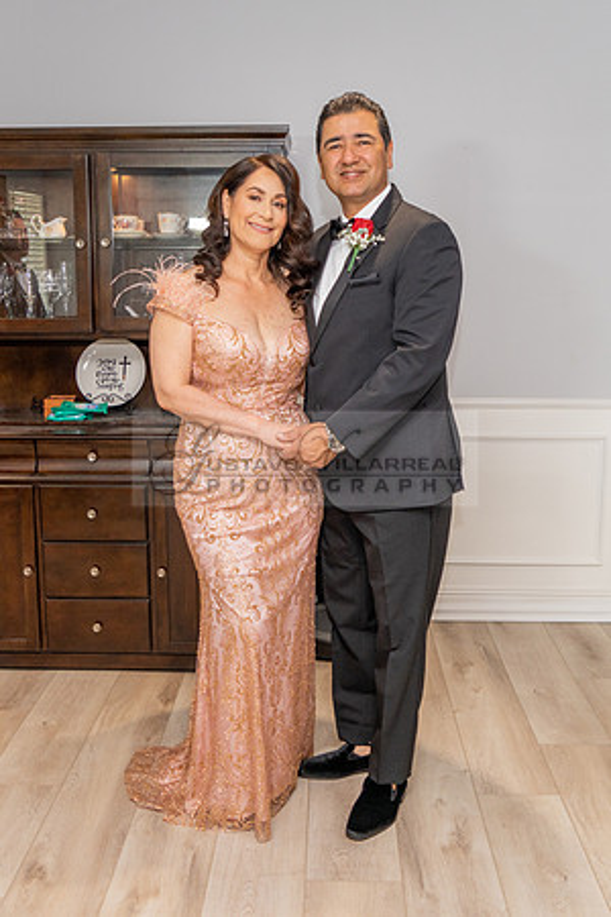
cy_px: 439
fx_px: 1014
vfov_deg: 48.6
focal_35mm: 40
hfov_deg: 33.5
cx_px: 293
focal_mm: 24
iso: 640
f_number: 4
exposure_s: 1/160
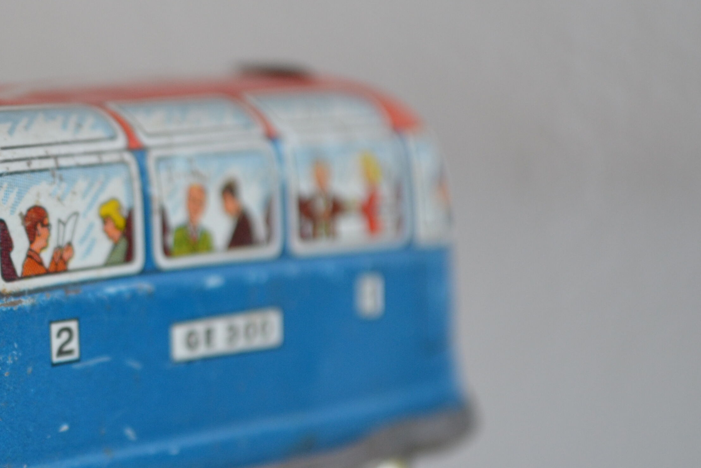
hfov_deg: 11.9
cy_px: 254
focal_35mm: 171
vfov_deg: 8.0
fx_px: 3330
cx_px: 46
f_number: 5.6
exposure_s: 1/30
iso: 400
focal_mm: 55
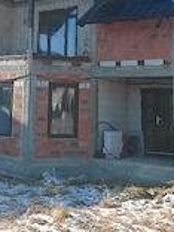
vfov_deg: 29.3
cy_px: 36
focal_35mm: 64
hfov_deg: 22.9
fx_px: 429
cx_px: 73
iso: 50
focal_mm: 4.69
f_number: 1.8
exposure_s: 1/1429
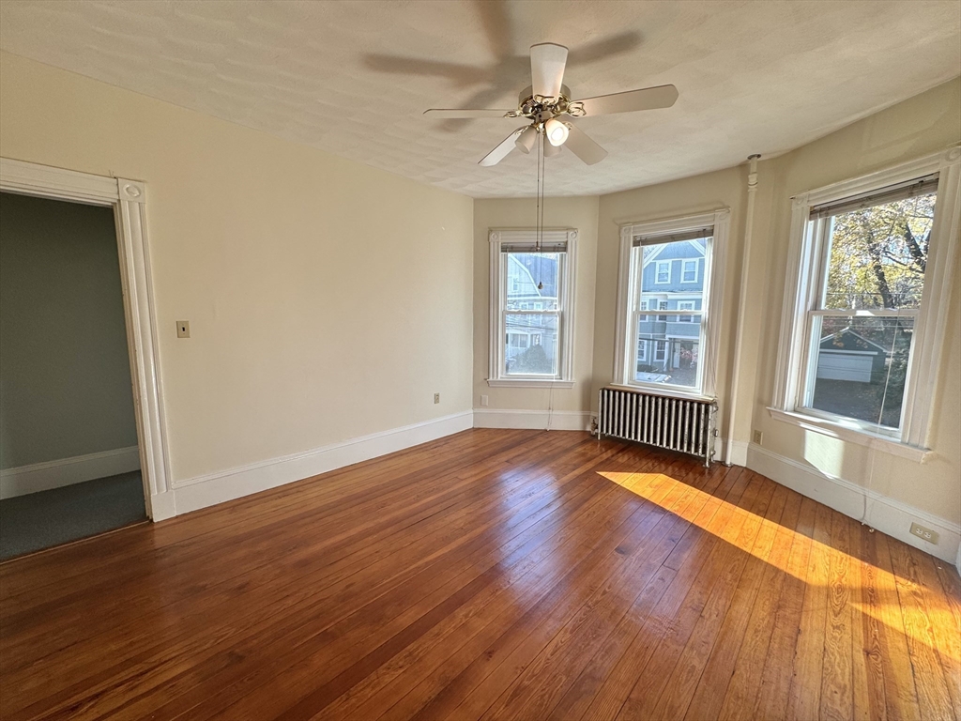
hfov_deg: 102.1
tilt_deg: -7.2
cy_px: 360
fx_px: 389
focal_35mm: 14
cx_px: 480
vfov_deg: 85.7
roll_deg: -0.3
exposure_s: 1/156
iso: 40
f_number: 2.2
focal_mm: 2.22
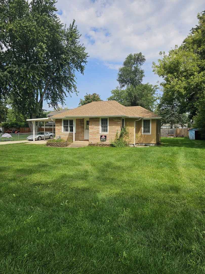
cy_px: 137
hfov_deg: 58.9
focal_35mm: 23
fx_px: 182
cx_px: 102
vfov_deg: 73.9
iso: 10
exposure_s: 1/1000
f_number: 1.7
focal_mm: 6.3
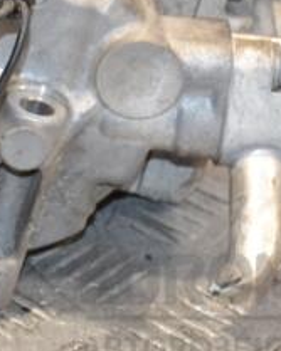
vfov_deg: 8.2
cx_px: 49
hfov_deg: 6.6
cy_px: 55
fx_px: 2434
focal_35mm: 234
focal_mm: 58
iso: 800
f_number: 5
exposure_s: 1/100
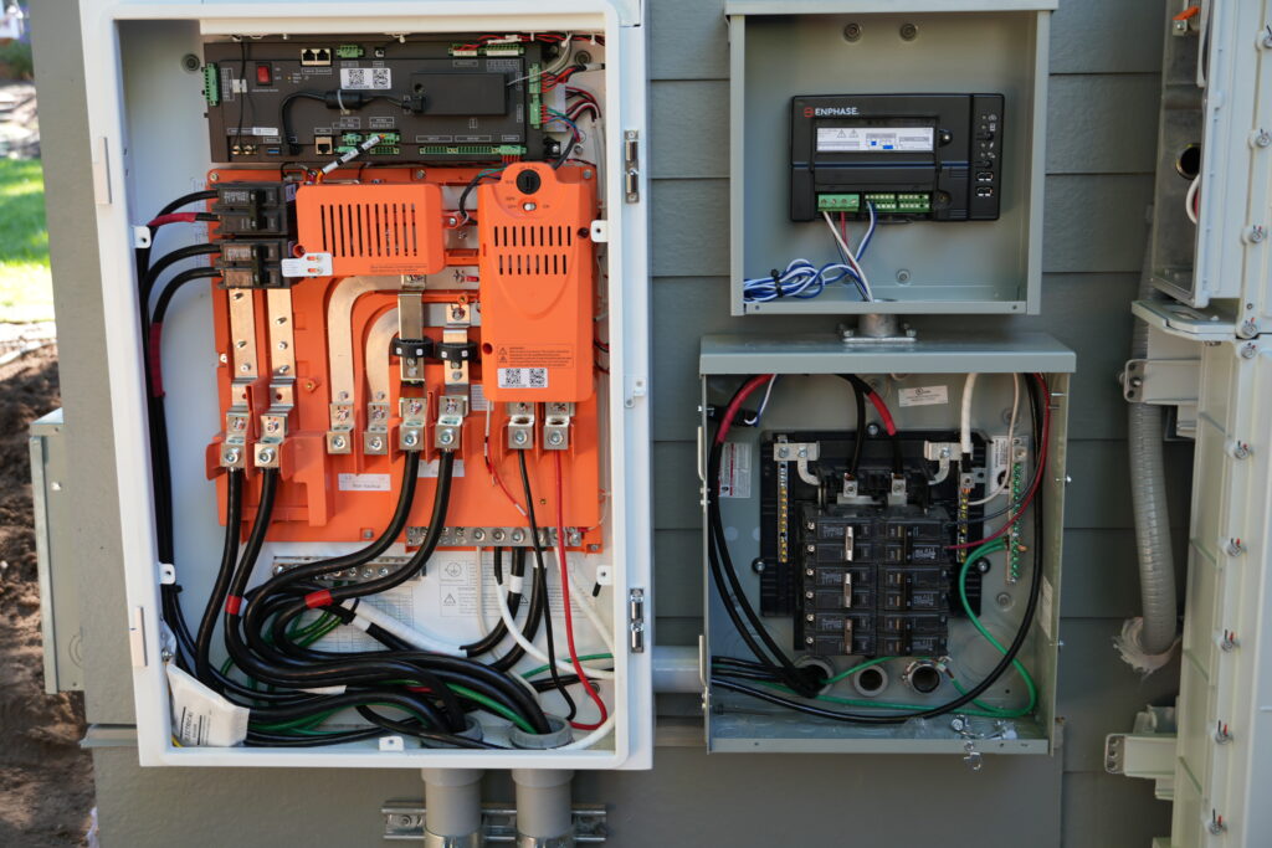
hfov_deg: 41.1
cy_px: 424
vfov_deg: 28.1
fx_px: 1696
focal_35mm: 48
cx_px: 636
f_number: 4.5
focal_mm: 32
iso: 125
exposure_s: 1/50
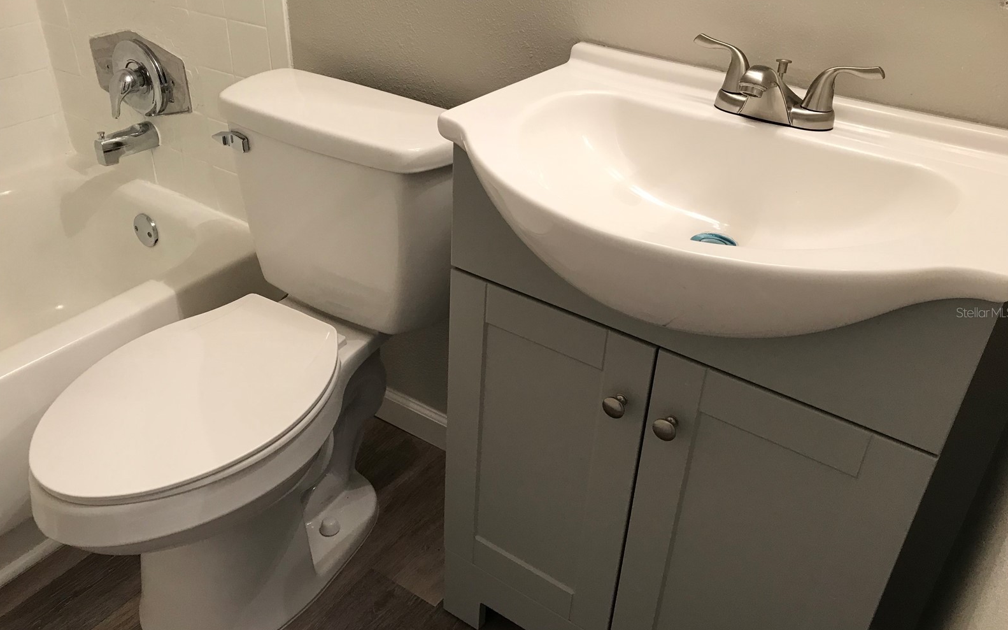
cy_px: 312
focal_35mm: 30
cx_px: 507
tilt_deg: -31.5
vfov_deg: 41.8
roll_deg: -2.0
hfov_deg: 62.9
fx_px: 824
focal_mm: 3.99
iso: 25
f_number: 1.8
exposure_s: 1/30
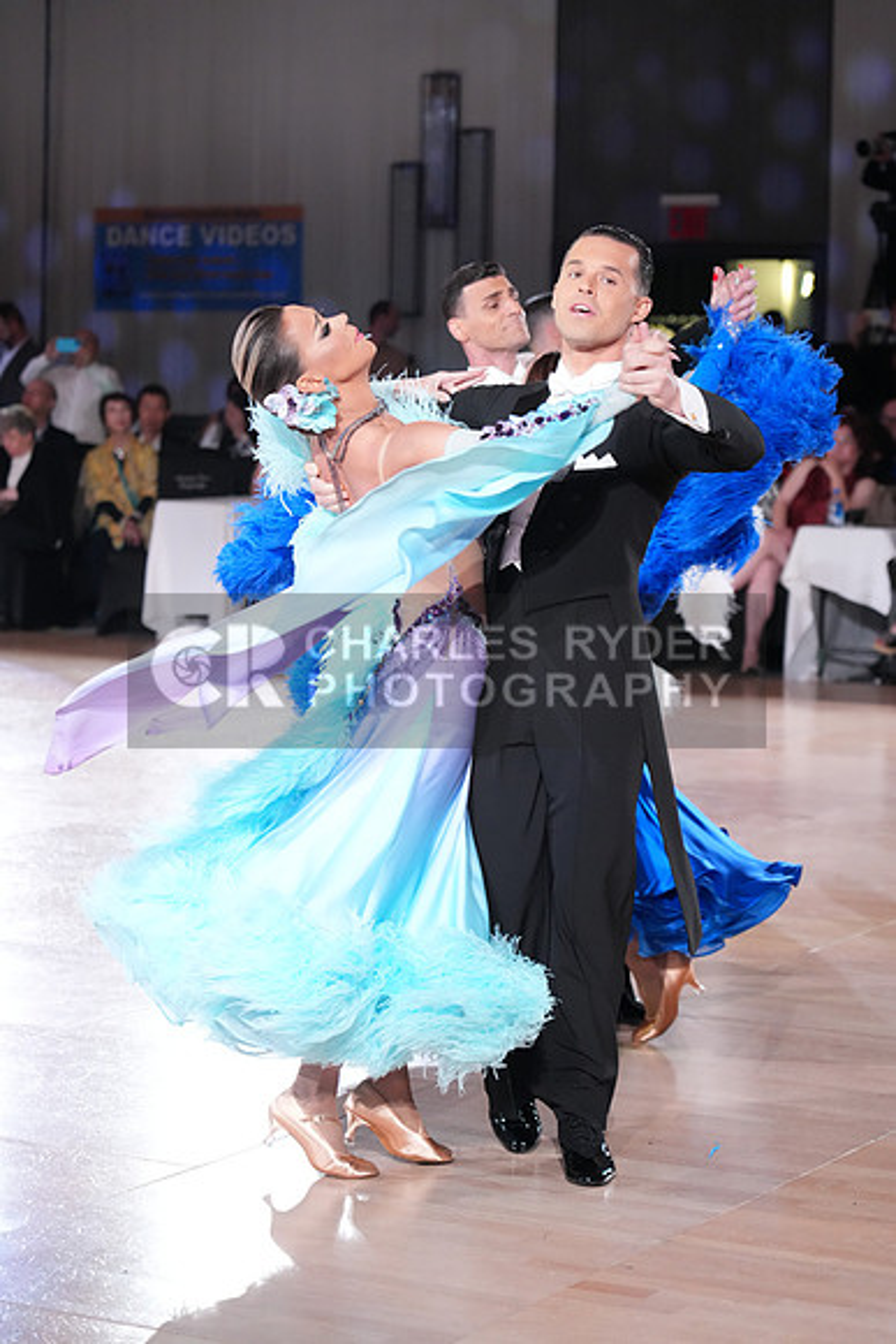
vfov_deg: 21.2
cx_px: 448
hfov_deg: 14.3
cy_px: 672
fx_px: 3582
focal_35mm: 96
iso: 5000
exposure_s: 1/400
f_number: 4
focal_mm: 96
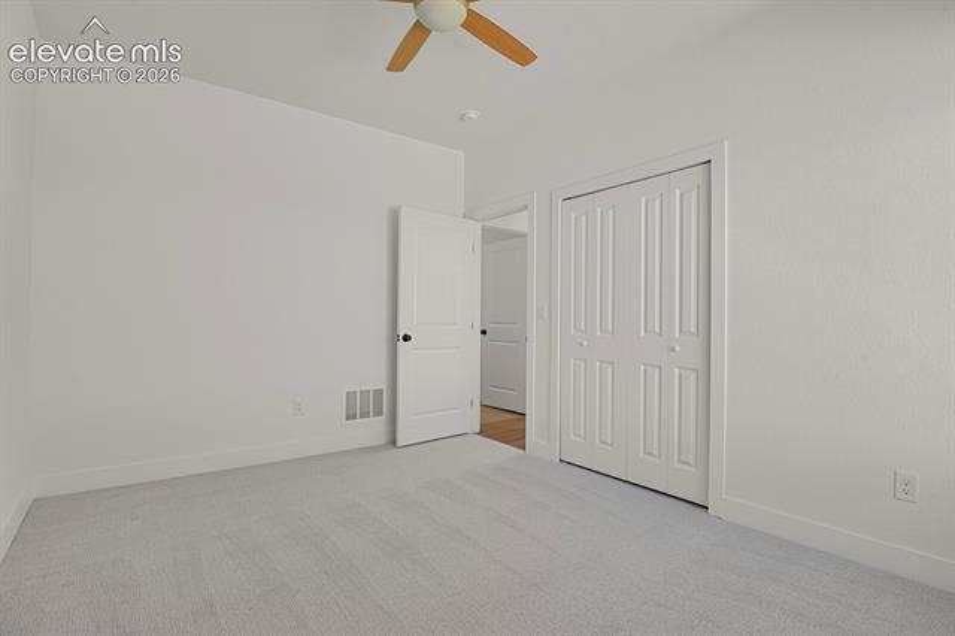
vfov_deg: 70.4
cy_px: 318
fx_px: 451
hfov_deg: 93.3
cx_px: 478
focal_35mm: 17
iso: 250
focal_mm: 17
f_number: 8
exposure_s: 1/2.5
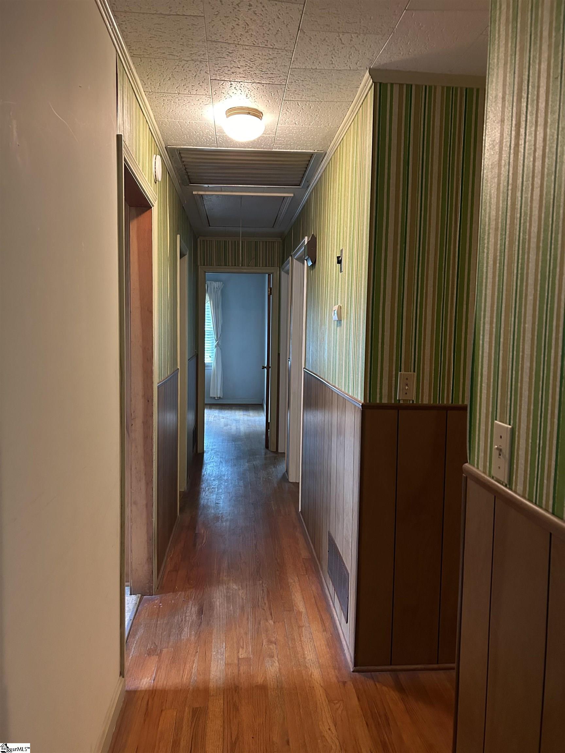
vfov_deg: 67.3
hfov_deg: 53.1
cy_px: 376
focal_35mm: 26
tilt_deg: -4.1
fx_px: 566
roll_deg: -1.1
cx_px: 282
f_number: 1.5
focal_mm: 5.7
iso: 500
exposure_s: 1/40
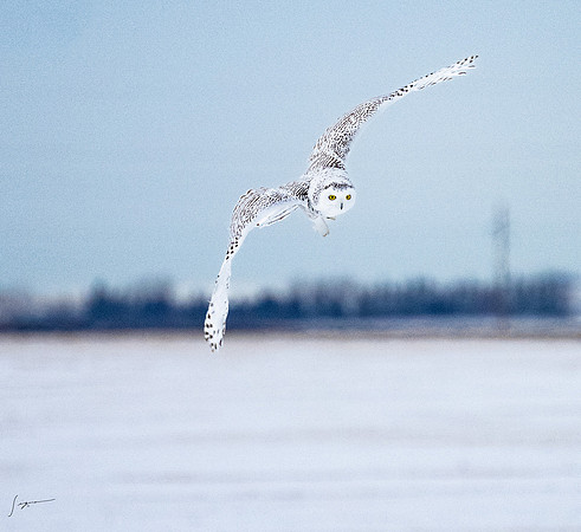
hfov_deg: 1.6
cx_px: 333
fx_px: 20238
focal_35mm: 1111
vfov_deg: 1.5
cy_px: 141
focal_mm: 400
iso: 3200
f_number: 5.6
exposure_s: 1/2000
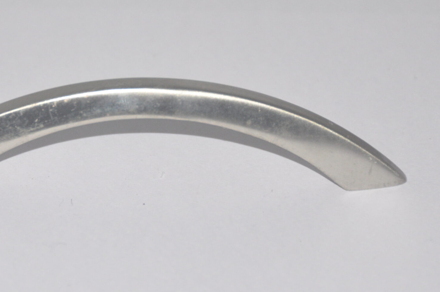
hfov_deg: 5.3
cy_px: 103
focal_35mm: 393
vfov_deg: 3.5
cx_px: 157
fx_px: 4796
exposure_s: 1/60
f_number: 5.6
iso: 1250
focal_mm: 150
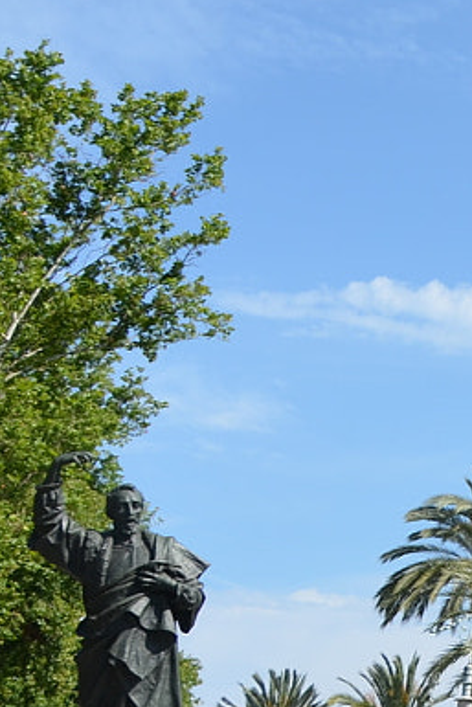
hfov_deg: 10.4
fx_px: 2201
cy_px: 142
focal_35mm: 112
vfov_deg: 18.1
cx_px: 1183
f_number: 8
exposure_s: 1/250
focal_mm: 18
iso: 140
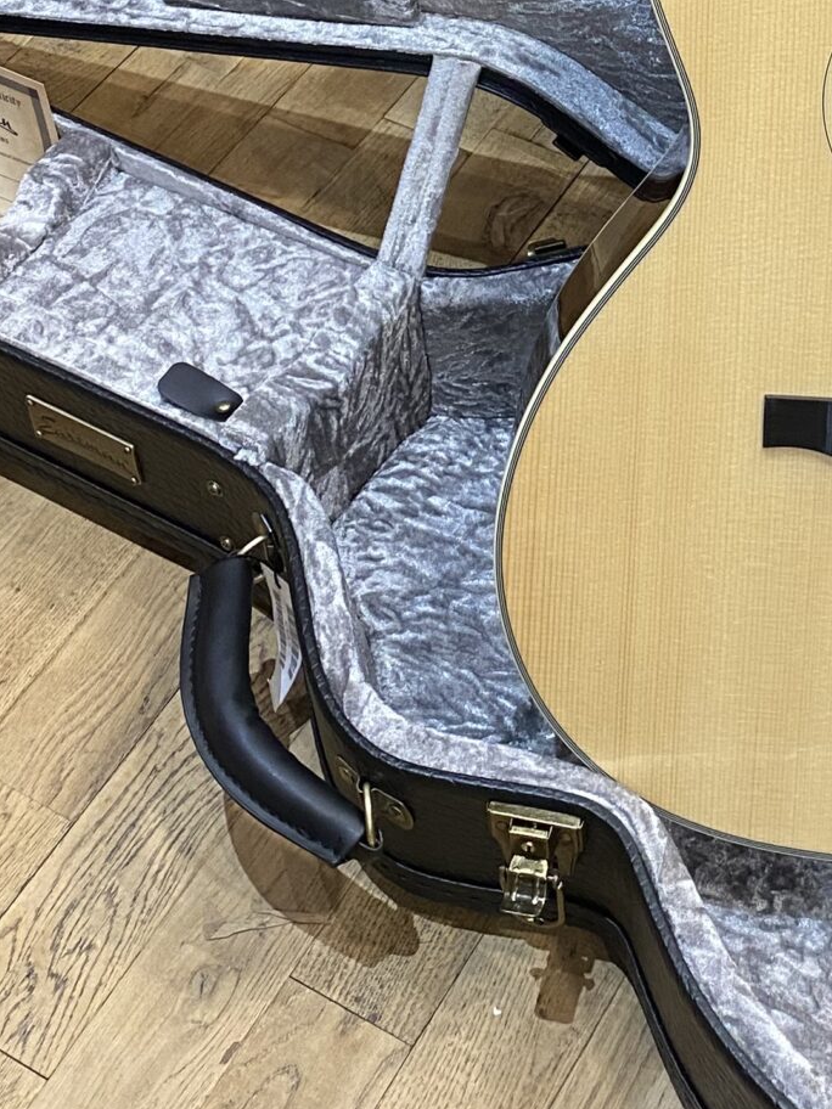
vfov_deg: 24.9
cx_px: 735
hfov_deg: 19.8
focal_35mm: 73
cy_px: -105
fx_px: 2339
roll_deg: +1.4
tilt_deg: -39.7
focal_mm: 4.25
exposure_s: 1/50
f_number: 1.8
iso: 200
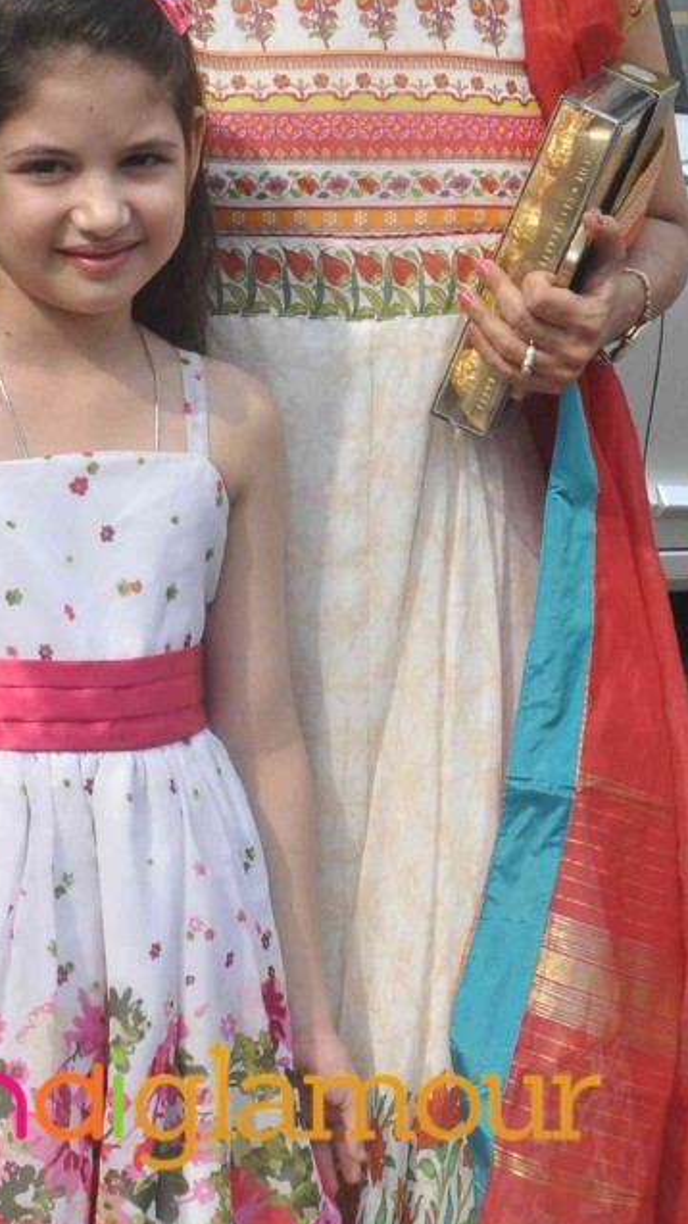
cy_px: 721
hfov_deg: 13.5
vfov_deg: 23.9
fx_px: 2888
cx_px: 175
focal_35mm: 89
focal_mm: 24
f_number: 13
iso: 800
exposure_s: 1/640
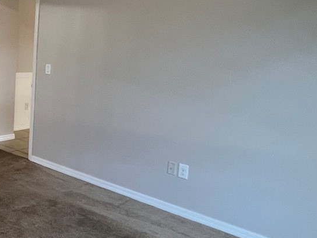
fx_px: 348
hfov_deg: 41.7
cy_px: 90
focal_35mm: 38
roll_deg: -0.9
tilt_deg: -2.9
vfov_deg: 37.5
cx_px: -8
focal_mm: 1.57
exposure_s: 1/60
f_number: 1.8
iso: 200
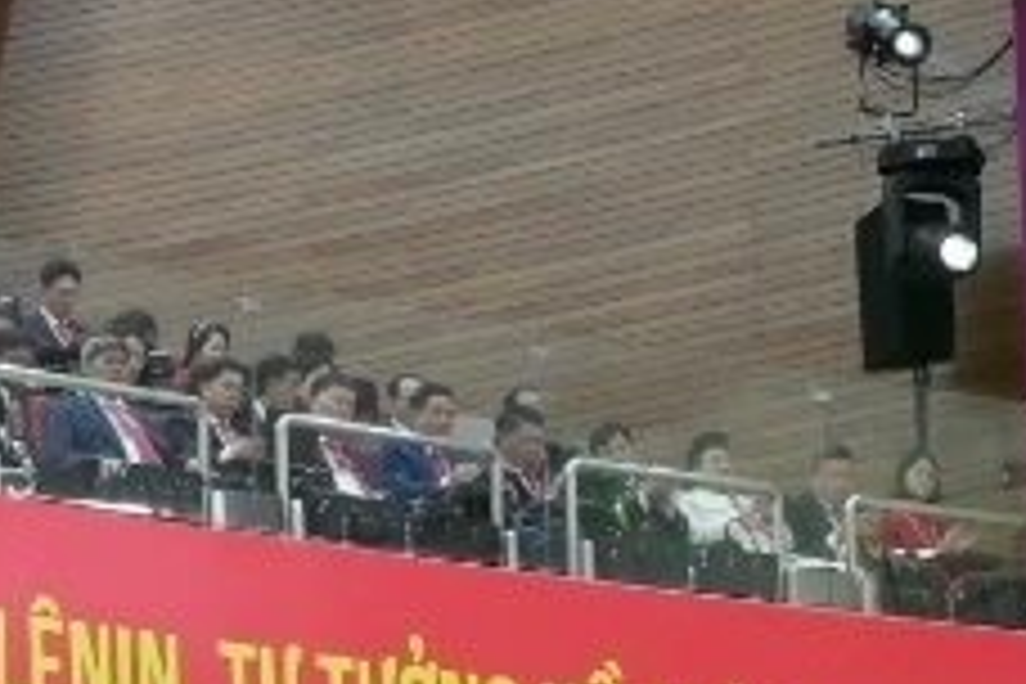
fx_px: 6171
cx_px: 18
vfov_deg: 6.1
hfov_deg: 9.4
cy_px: 1665
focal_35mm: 217
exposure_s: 1/60
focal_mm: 30.5
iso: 800
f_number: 4
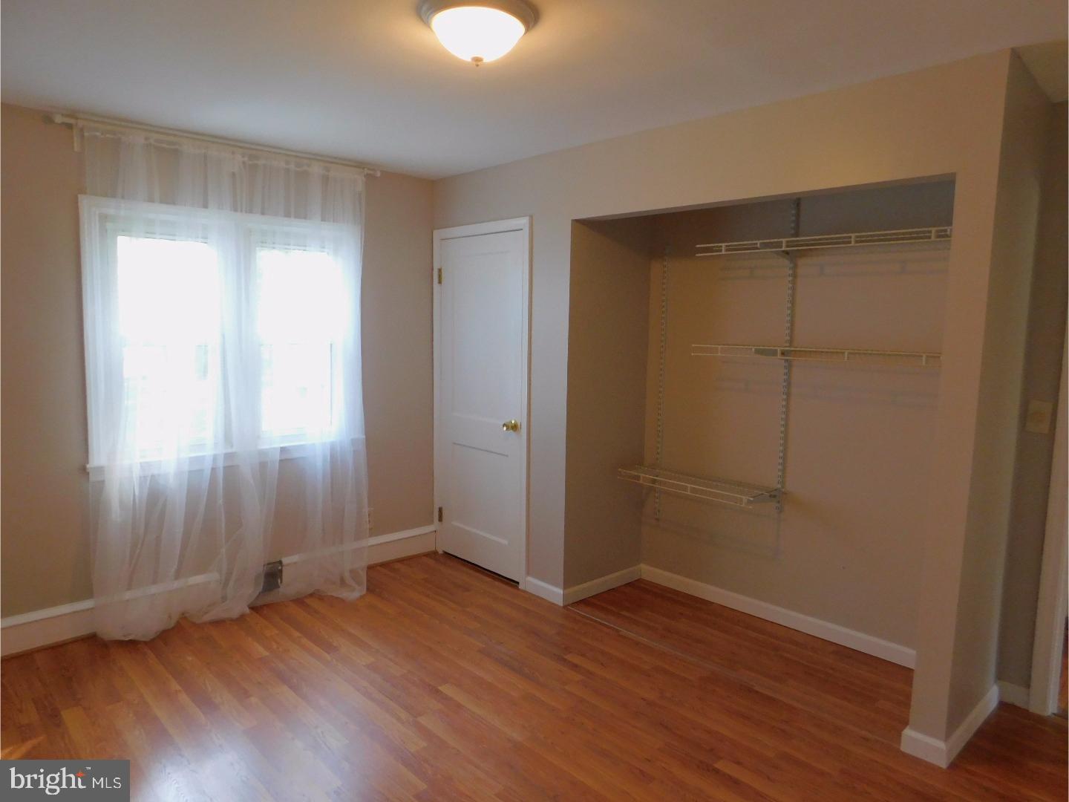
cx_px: 534
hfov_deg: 73.9
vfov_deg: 58.9
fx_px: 710
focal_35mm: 23
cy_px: 401
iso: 360
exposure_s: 1/30
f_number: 3
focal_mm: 4
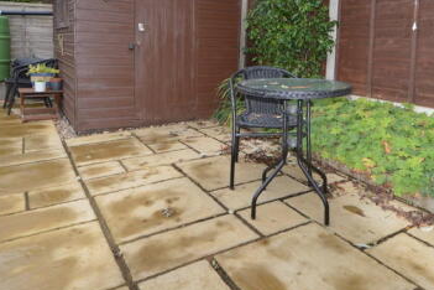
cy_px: 71
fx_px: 338
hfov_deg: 65.0
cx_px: 257
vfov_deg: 44.8
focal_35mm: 28
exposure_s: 1/200
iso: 110
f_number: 3.5
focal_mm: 10
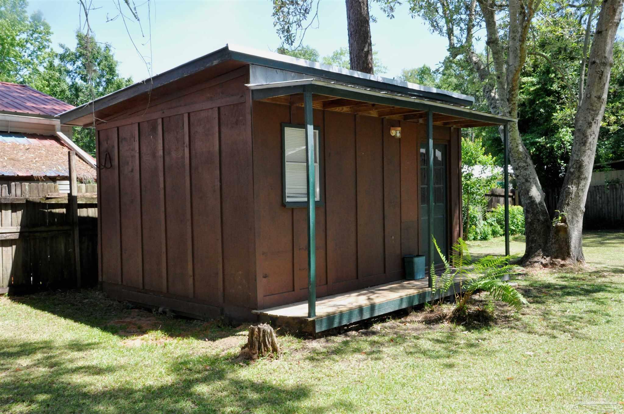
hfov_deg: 53.2
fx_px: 623
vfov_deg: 36.8
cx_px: 312
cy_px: 207
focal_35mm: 36
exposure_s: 1/200
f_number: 16
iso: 1250
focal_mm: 24
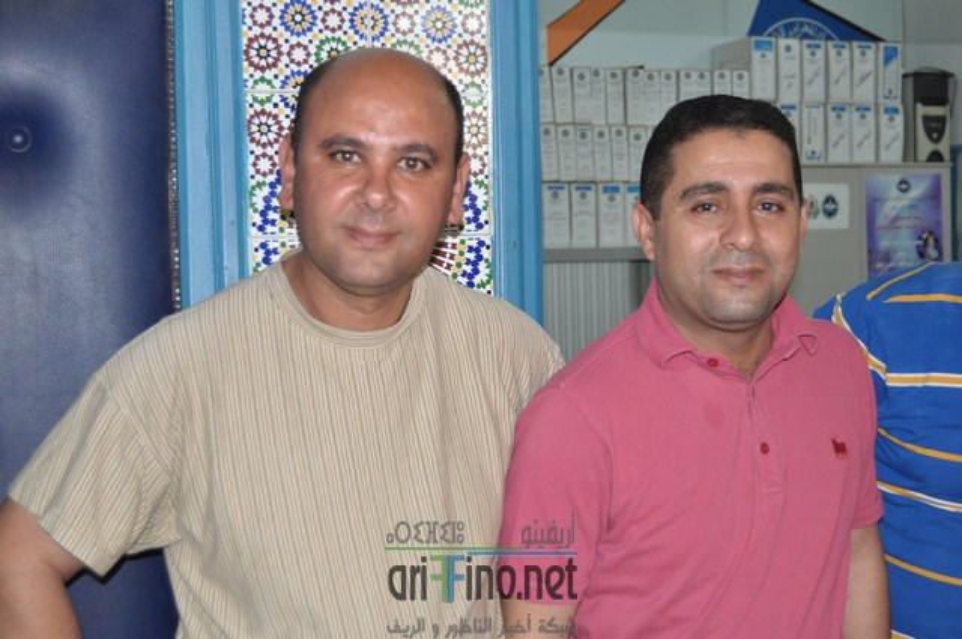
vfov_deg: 25.7
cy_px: 320
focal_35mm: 52
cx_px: 481
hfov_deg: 37.9
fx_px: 1401
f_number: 4.5
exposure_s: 1/60
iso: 800
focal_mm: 35
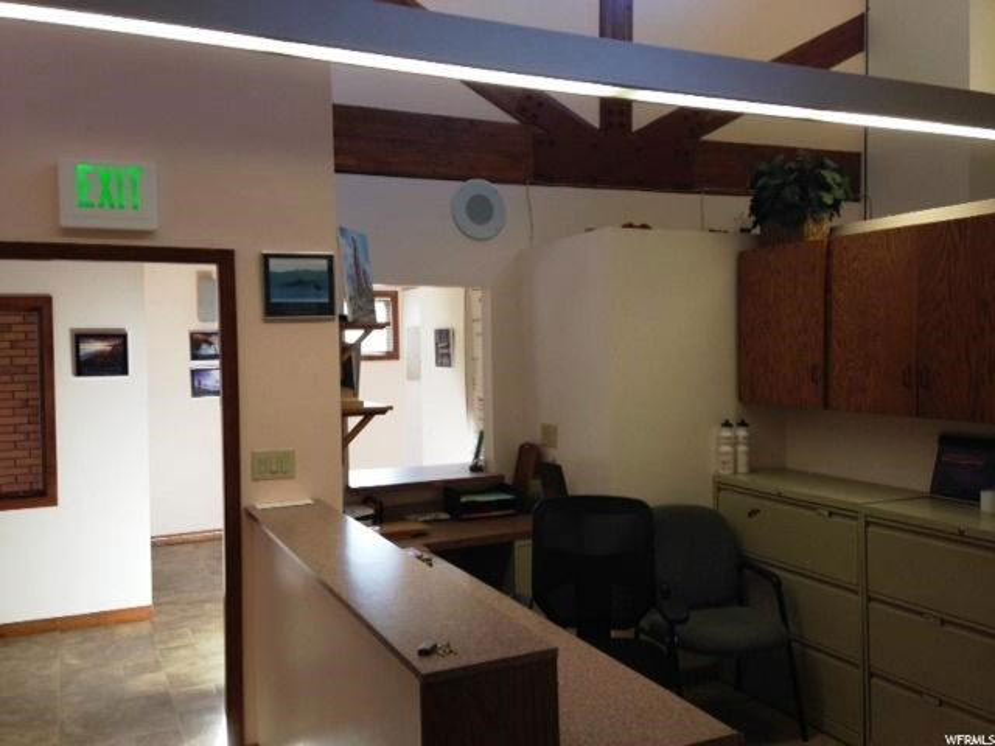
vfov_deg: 42.9
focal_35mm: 33
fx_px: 949
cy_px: 373
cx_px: 498
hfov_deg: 55.4
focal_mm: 4.12
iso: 50
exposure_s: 1/40
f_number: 2.4
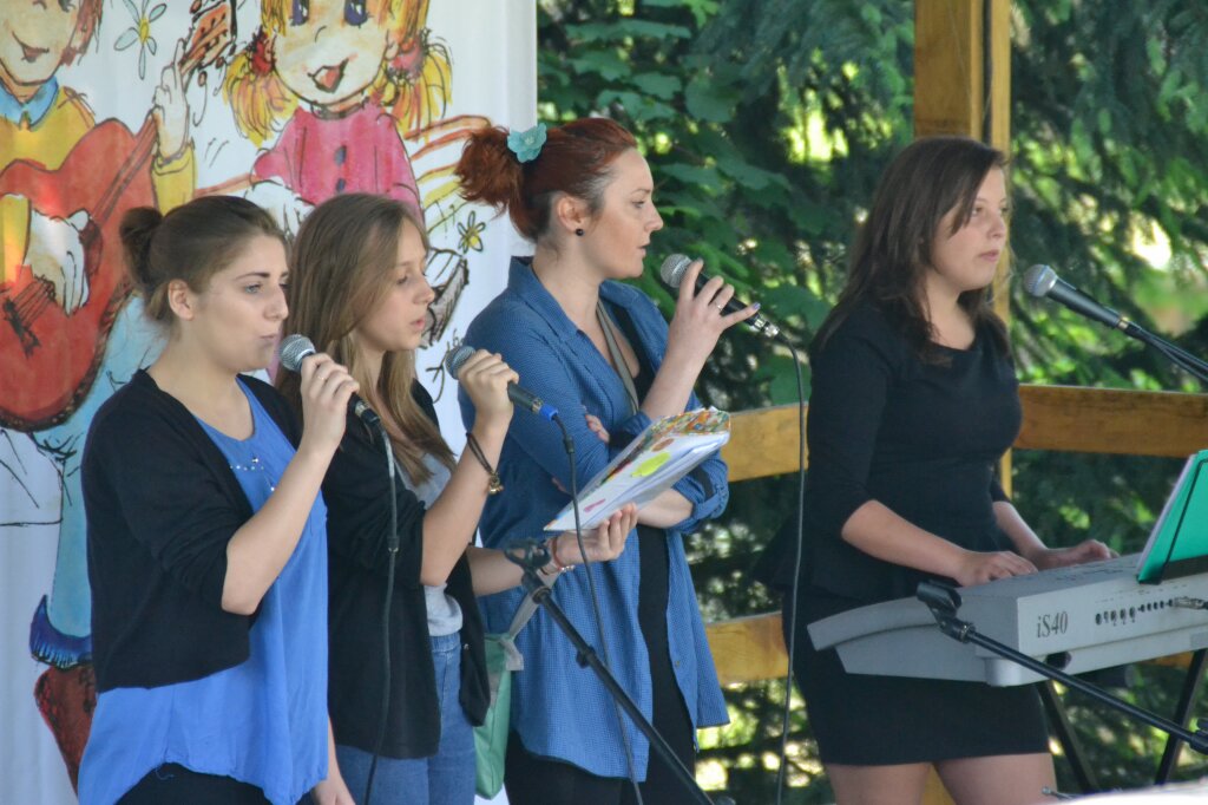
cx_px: 604
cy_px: 402
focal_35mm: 300
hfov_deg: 6.9
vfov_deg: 4.6
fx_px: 10063
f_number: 6.3
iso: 2800
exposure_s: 1/500
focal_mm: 200
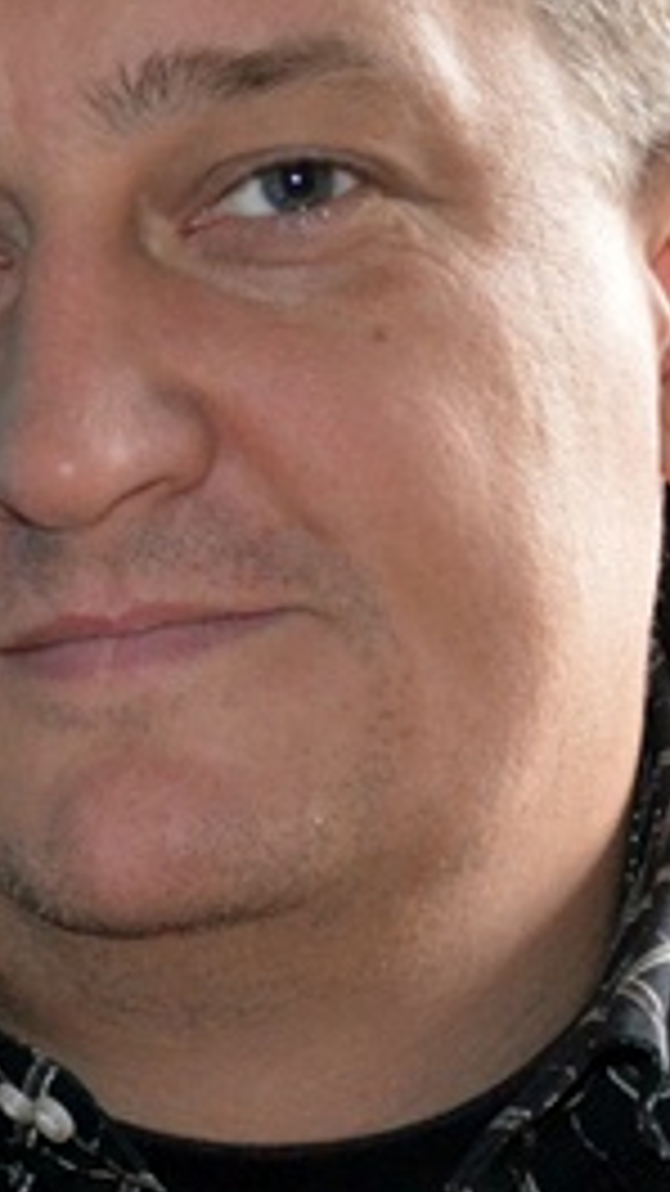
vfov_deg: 13.0
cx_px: -301
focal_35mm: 166
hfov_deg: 7.2
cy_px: 679
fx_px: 5231
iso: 3200
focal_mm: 35
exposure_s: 1/60
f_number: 4.5
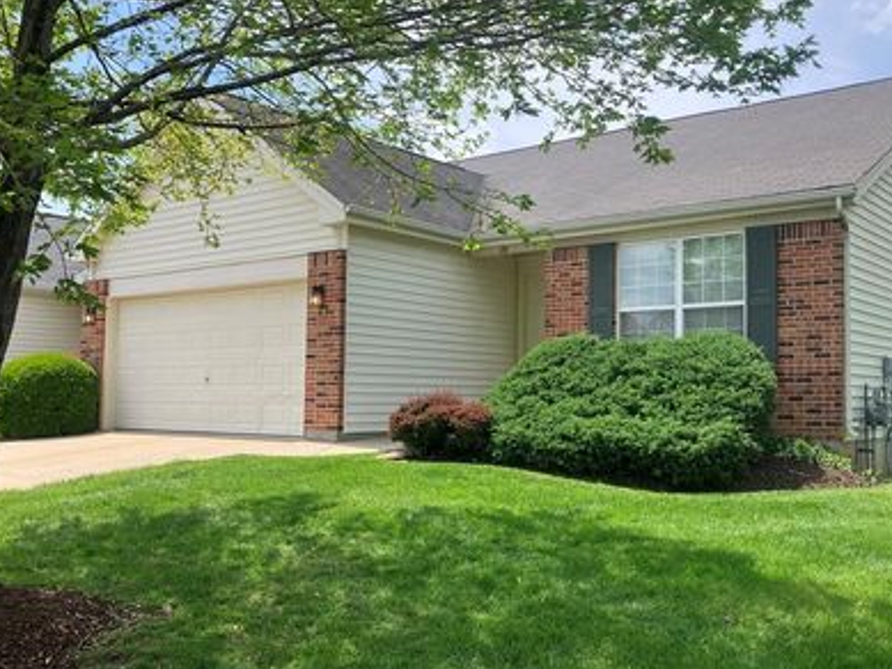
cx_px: 525
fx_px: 928
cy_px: 349
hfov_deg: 51.1
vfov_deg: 39.7
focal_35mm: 36
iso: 32
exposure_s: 1/1156
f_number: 1.8
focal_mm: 3.99
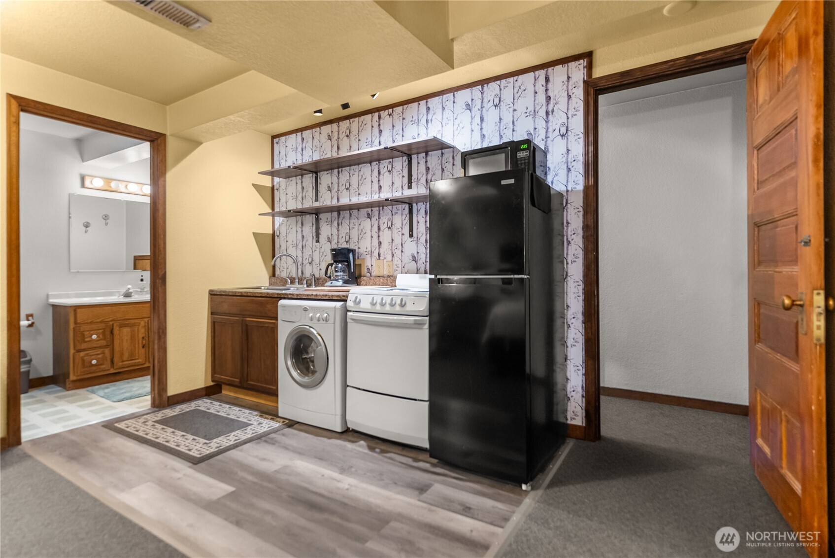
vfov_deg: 69.9
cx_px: 418
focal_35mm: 17
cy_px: 279
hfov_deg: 92.6
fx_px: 399
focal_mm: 17.2
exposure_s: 1/15
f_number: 2.8
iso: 400
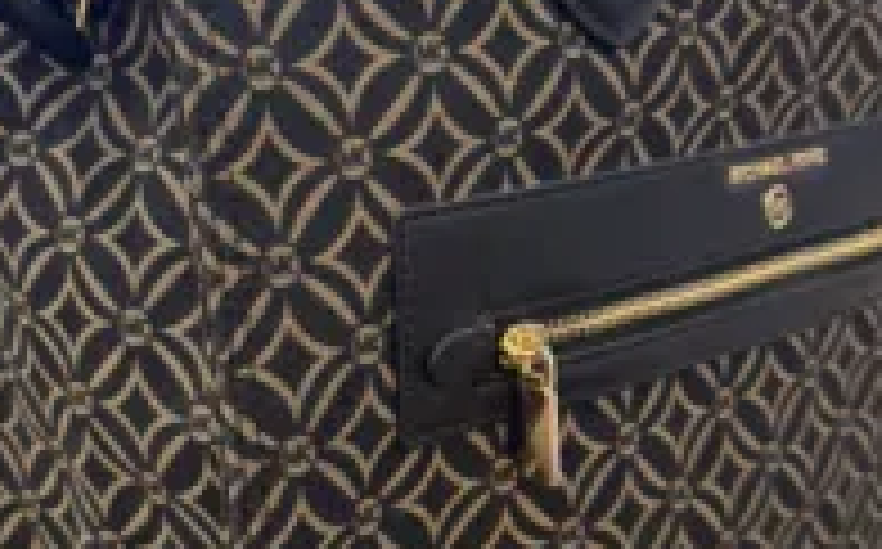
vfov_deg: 24.8
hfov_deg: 38.6
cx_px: 320
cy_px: 292
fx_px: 1249
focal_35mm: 52
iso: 1000
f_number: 1.78
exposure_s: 1/33
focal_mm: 6.76
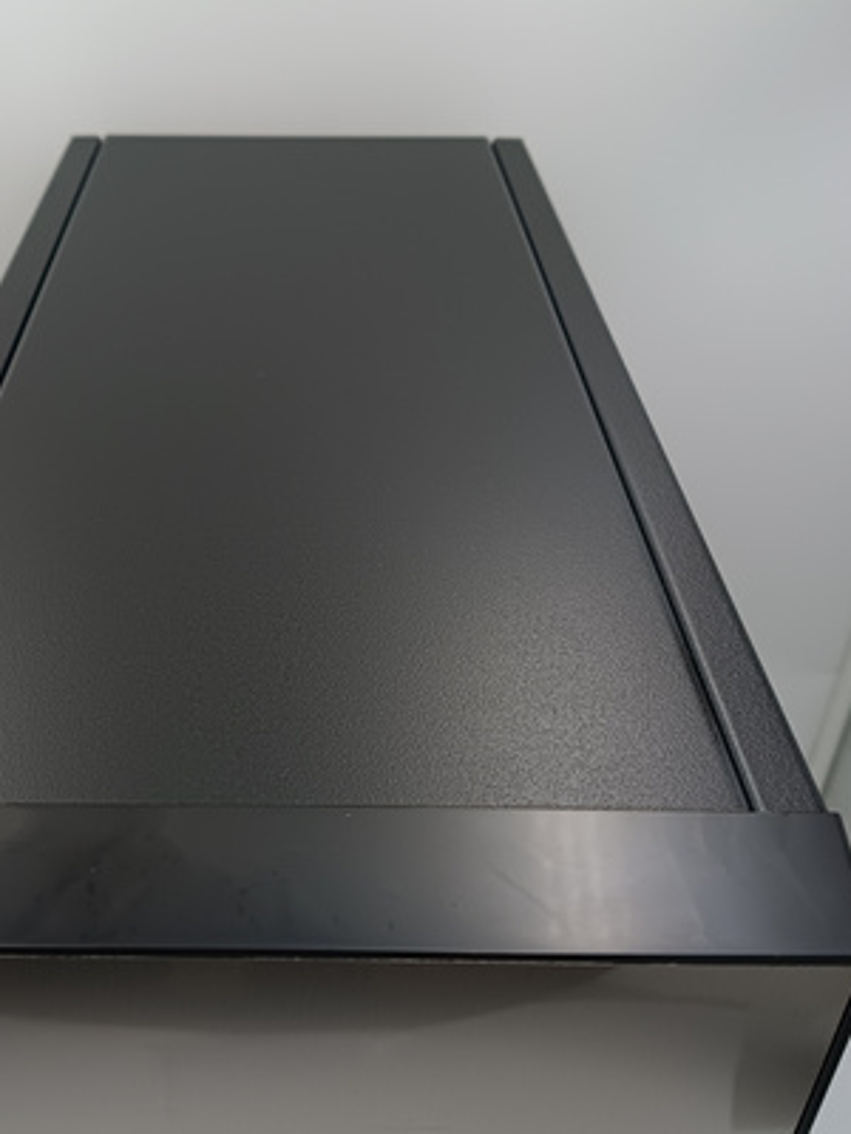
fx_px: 1278
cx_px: 275
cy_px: 624
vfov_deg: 47.8
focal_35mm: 39
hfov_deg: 36.4
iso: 143
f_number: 1.8
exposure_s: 1/122
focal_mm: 4.81
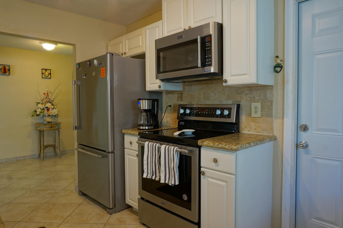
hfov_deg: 73.8
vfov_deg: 53.0
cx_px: 172
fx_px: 228
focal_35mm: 24
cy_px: 114
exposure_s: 1
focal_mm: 16
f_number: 11
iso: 100
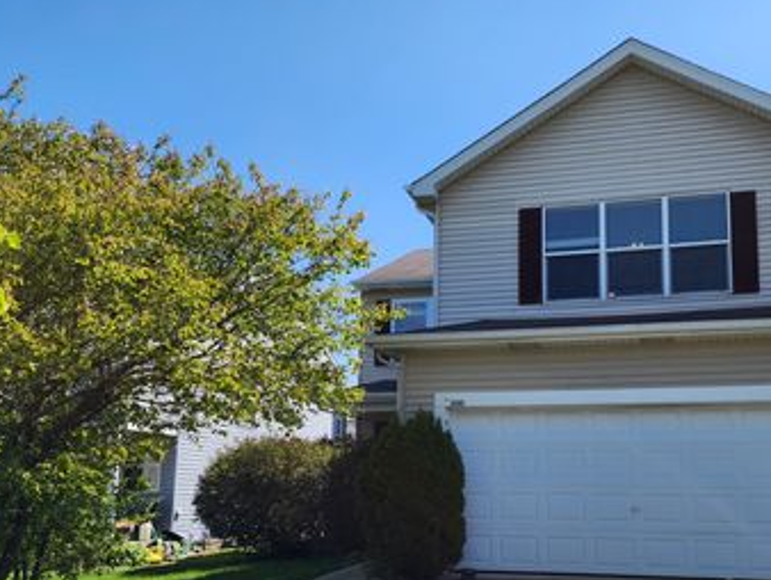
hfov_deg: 53.1
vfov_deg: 41.1
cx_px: 502
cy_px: 401
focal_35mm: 34
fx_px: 758
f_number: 1.8
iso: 12
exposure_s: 1/742
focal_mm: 6.4
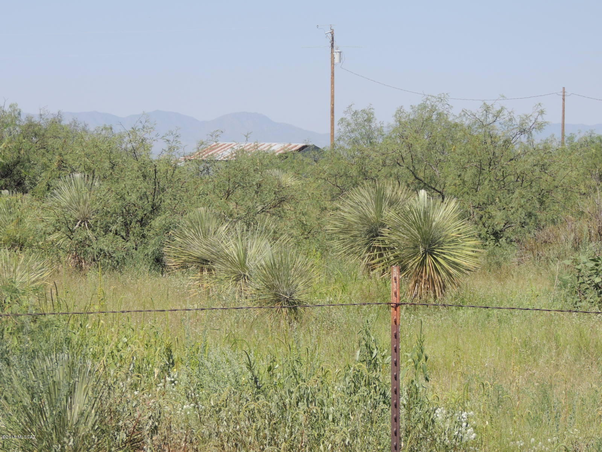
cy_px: 226
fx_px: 2348
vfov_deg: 11.0
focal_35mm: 135
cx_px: 301
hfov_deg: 14.6
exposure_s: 1/640
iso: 100
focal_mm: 24
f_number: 4.3
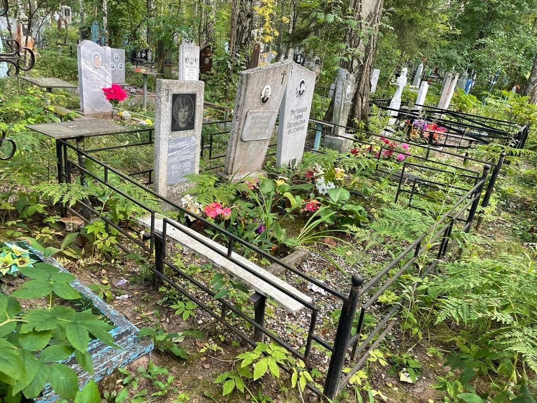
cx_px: 268
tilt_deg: -16.6
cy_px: 202
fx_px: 403
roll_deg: -8.5
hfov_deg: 67.3
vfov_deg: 53.1
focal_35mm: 26
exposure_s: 1/121
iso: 80
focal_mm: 4.2
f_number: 1.6
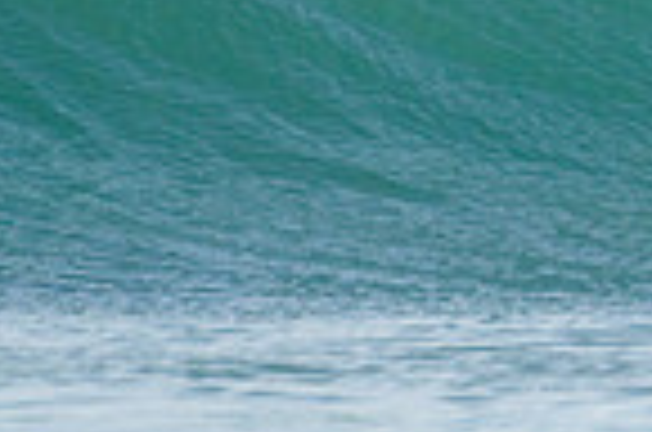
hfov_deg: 0.8
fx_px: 44456
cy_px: -61
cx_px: 1533
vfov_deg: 0.6
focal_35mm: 2460
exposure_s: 1/2000
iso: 640
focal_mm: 500
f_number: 5.6
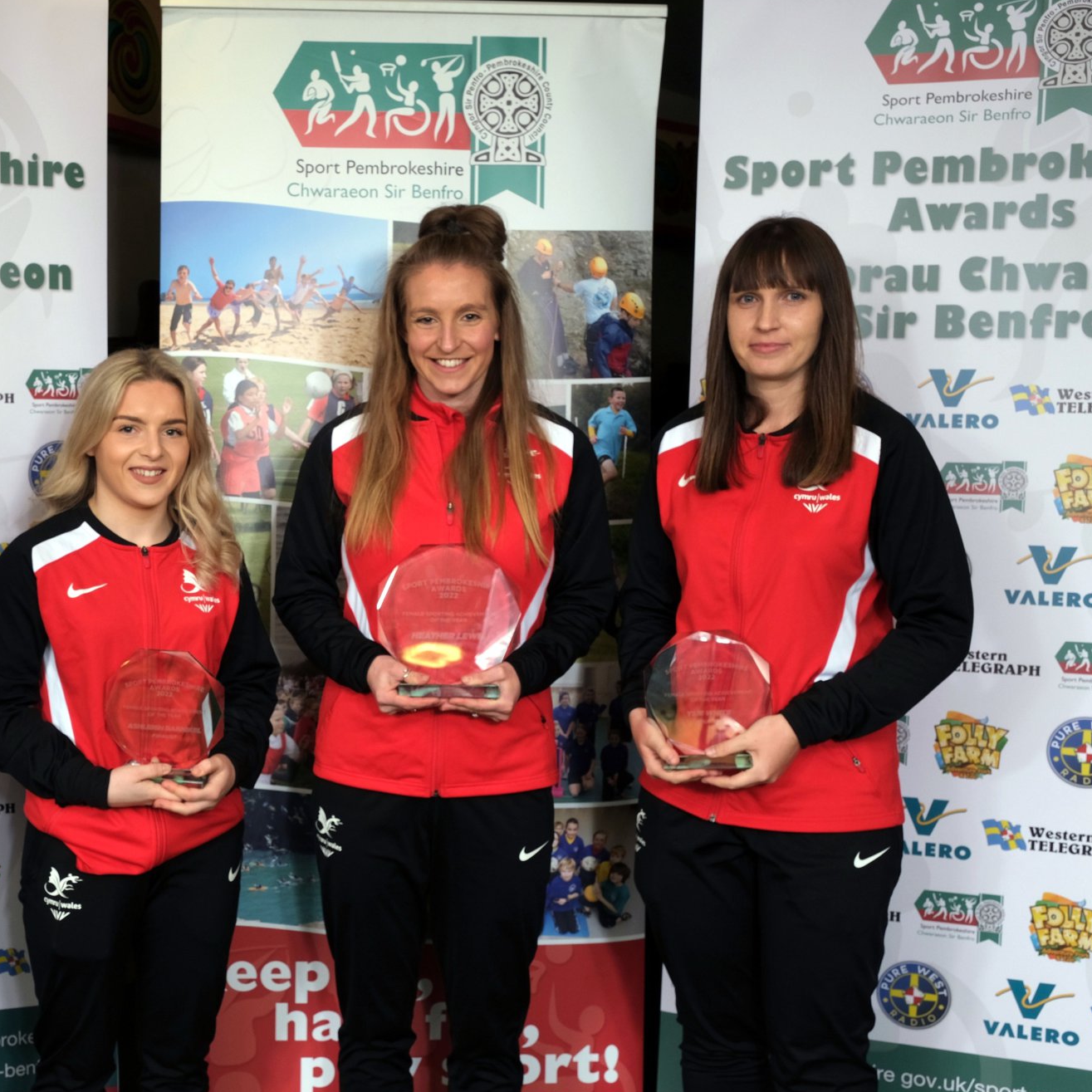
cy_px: 545
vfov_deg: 37.6
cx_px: 262
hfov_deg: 36.6
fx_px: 1606
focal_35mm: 45
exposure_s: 1/60
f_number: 7.1
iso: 400
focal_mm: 22.7
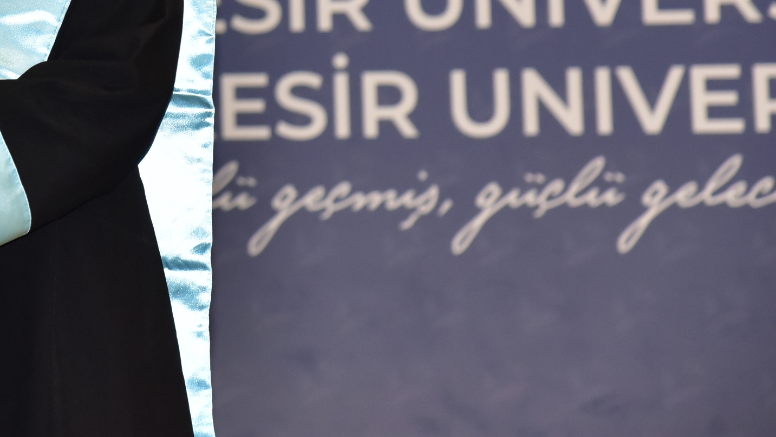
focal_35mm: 225
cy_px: -112
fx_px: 4630
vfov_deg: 5.4
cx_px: -32
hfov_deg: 9.5
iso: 2800
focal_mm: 95
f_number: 5.6
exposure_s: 1/200
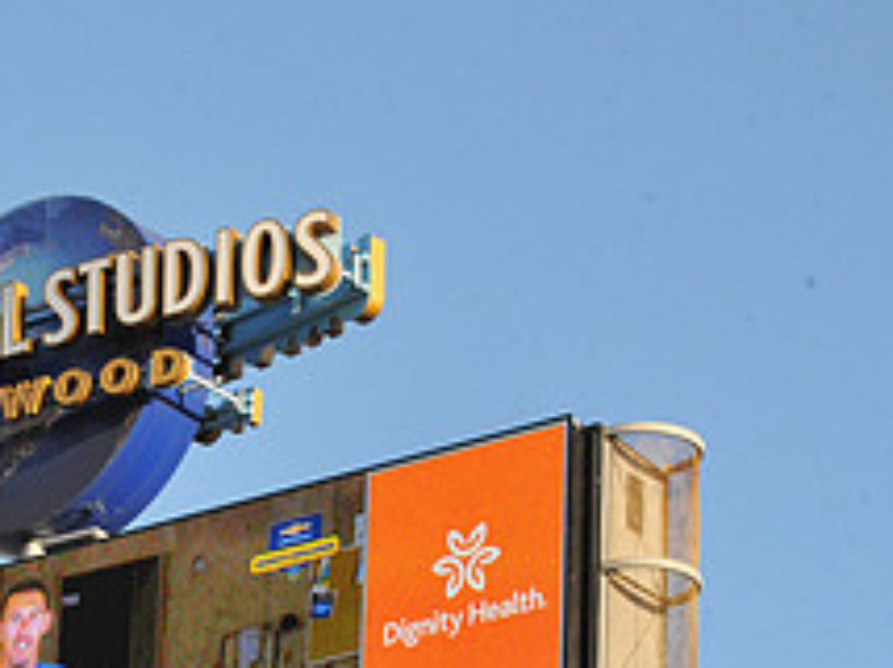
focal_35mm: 224
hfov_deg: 8.8
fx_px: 5772
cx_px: -13
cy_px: 760
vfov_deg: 6.6
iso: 1600
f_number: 14
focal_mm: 86
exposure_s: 1/800
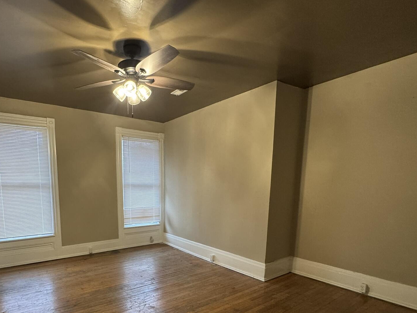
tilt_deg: -8.1
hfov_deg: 79.9
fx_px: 241
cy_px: 218
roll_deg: -0.7
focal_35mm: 20
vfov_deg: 63.6
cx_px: 150
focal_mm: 2.22
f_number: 2.2
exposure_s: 1/60
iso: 400
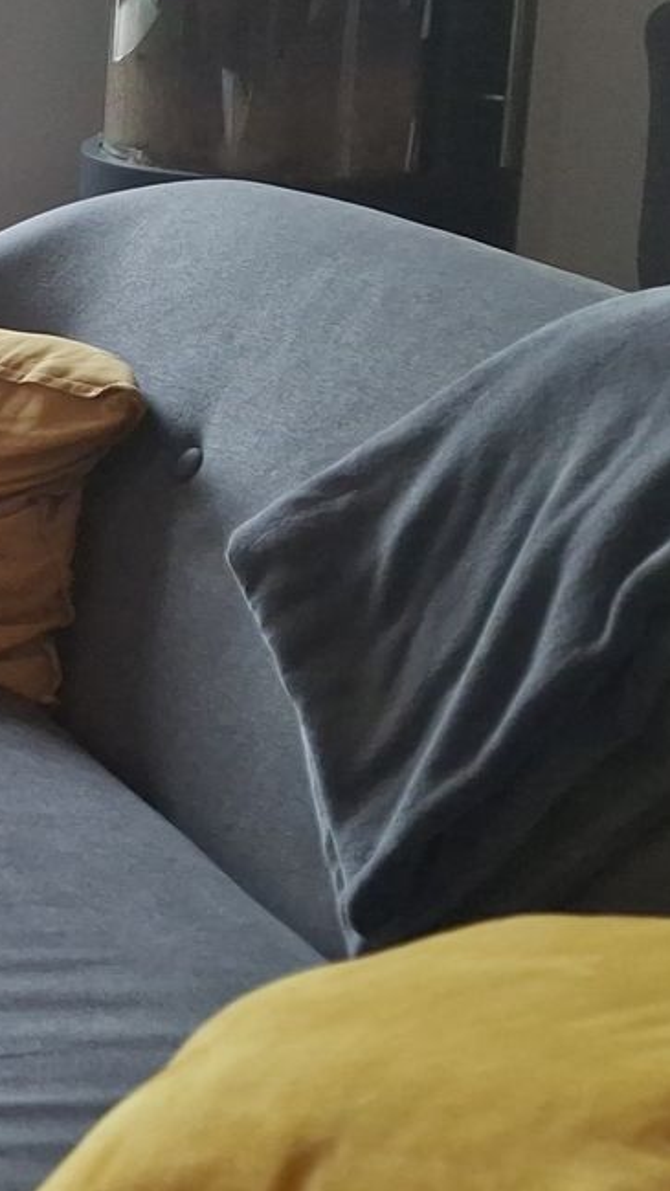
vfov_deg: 24.7
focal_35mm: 86
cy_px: 519
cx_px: -776
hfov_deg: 12.1
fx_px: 2717
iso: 50
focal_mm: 4.69
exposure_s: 1/400
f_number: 1.8
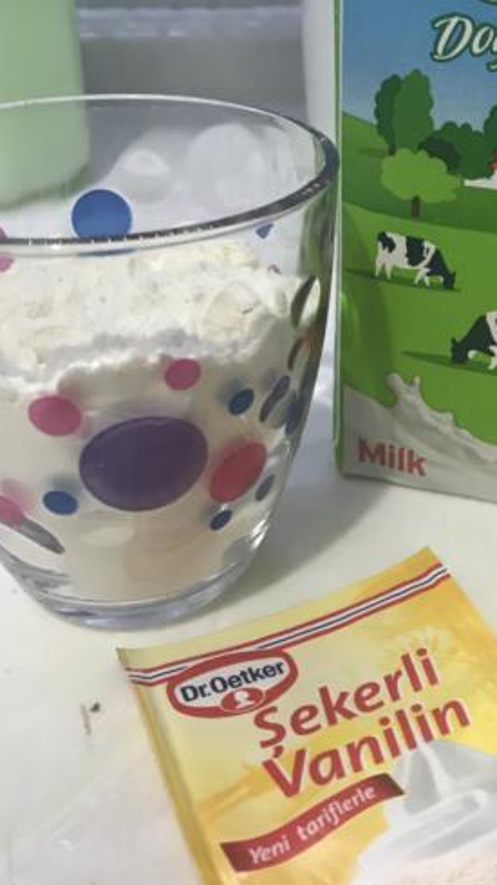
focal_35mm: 43
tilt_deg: -26.4
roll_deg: -2.8
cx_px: 432
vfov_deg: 47.0
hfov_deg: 26.9
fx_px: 1009
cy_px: 334
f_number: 1.8
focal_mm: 3.99
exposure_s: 1/17
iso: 64
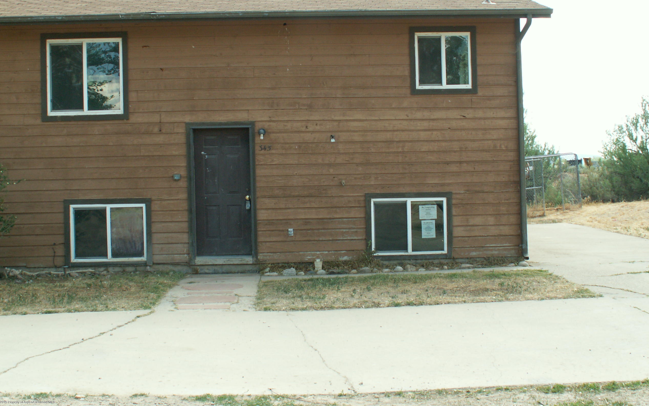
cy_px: 172
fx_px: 831
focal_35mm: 47
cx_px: 323
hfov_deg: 42.6
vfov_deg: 27.4
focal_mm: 7.23
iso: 50
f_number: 4.5
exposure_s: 1/100
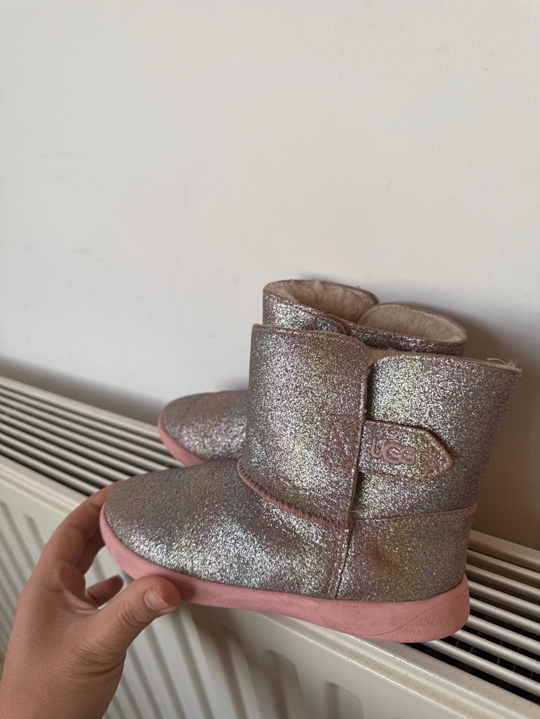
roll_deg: +6.6
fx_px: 499
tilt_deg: -28.5
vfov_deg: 71.6
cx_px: 270
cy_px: 360
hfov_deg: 56.8
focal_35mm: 24
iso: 160
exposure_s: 1/100
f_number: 1.78
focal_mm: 6.76
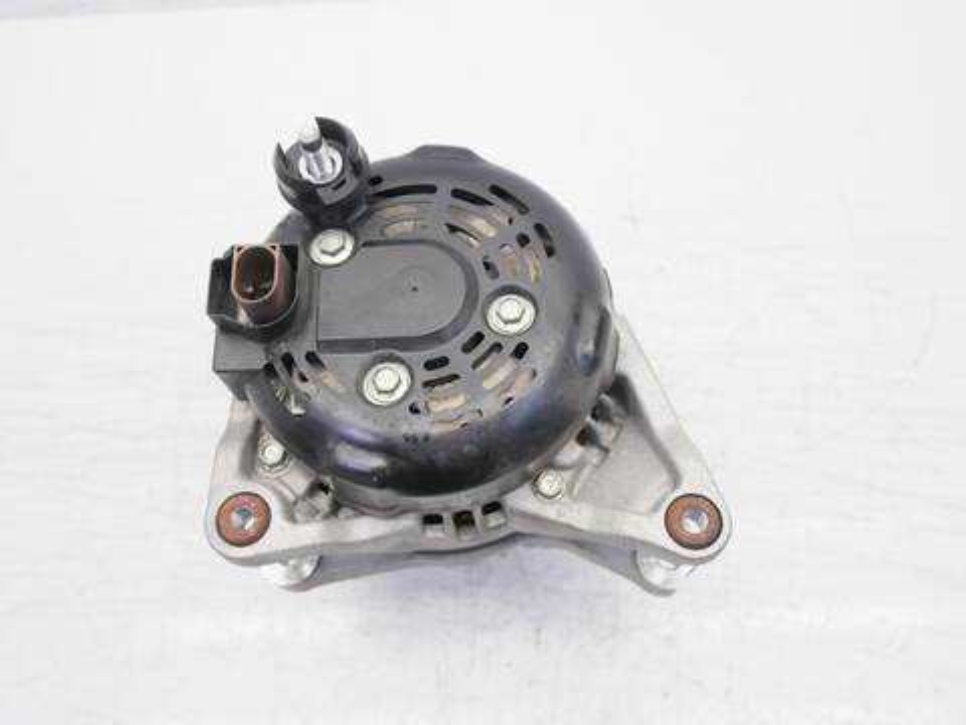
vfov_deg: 44.2
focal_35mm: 32
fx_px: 893
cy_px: 362
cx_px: 483
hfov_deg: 56.8
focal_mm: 16
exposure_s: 1/60
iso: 200
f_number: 4
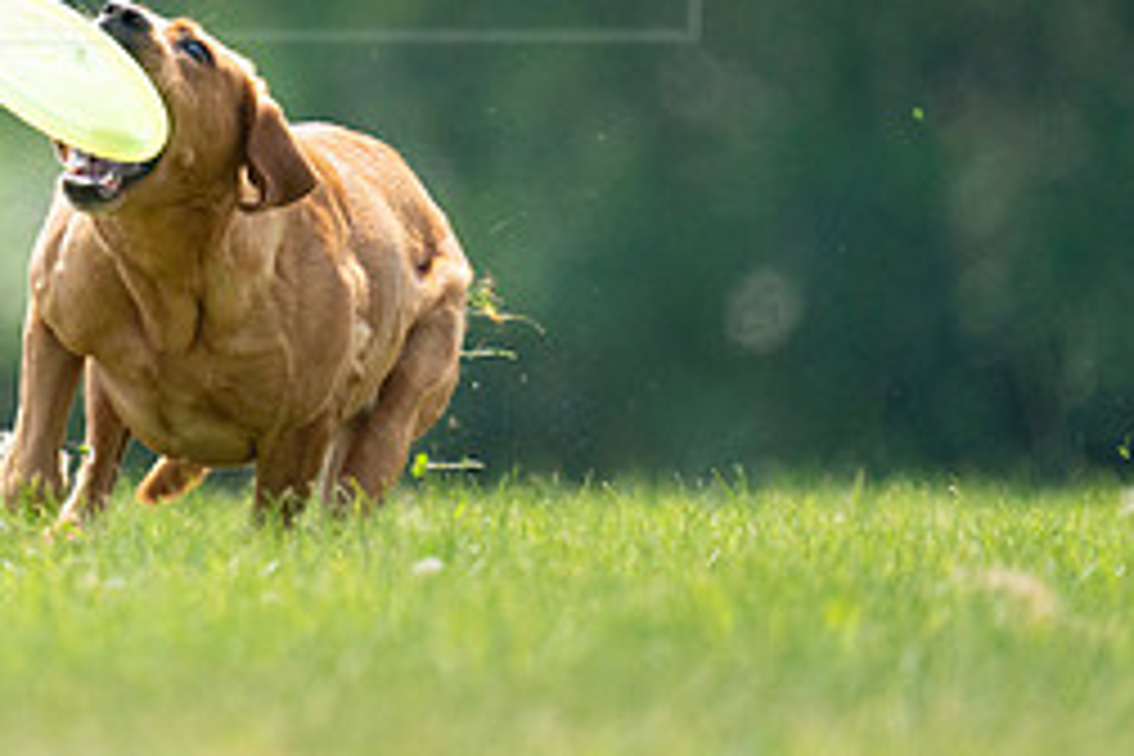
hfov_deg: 1.5
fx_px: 43561
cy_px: -29
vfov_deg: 1.0
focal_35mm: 1383
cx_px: -40
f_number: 6.3
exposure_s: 1/4000
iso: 2500
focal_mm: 600
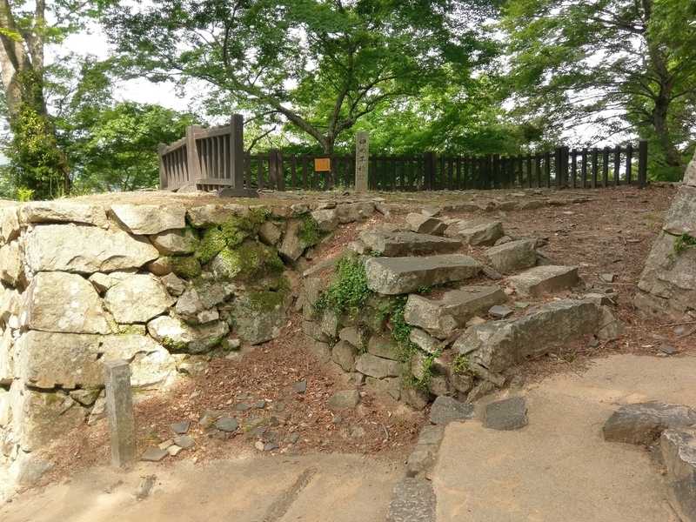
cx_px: 348
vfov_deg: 53.1
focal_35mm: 26
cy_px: 261
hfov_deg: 67.3
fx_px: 523
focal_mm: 4.58
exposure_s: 1/405
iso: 100
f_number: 1.8
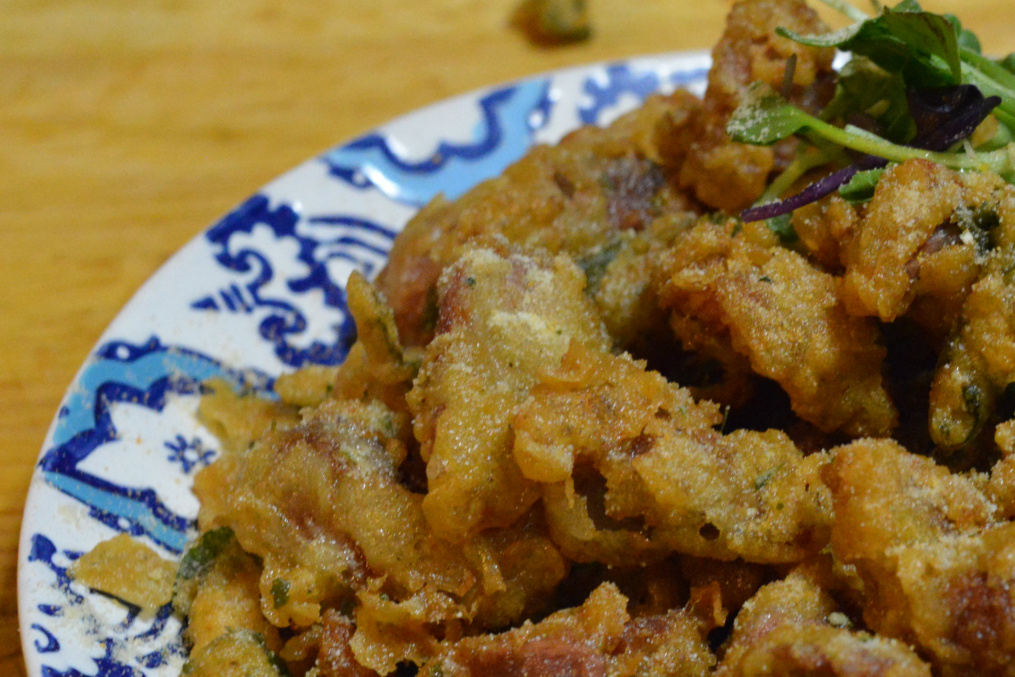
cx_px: 904
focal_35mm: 86
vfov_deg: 15.9
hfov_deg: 23.1
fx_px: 2425
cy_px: 456
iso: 6400
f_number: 6.3
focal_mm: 35
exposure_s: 1/40
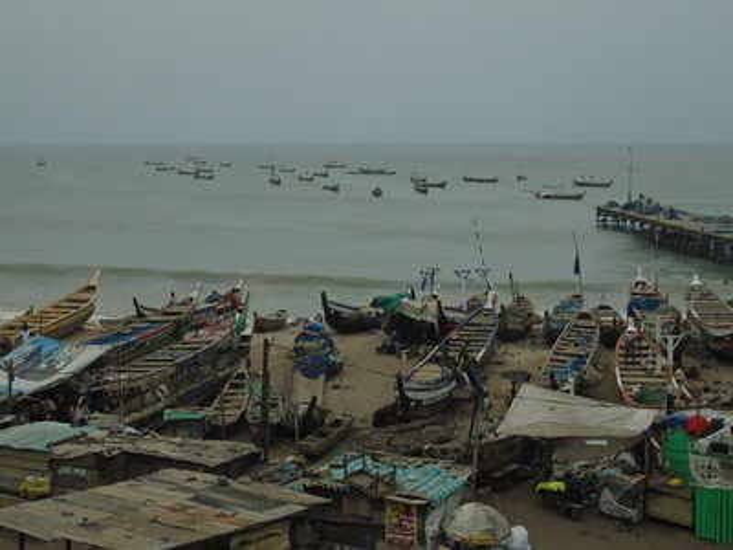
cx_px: 366
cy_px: 275
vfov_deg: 25.2
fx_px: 1228
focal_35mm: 58
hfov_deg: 33.2
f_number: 12.3
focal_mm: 10.2
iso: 100
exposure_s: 1/200
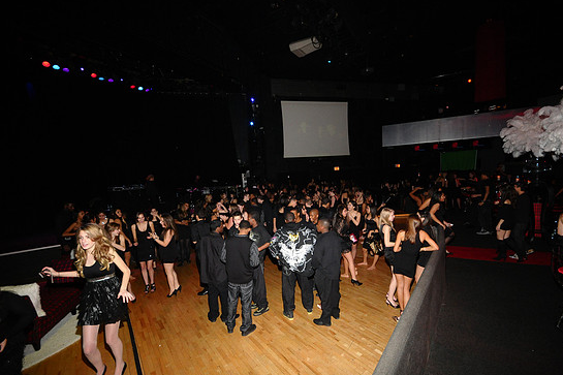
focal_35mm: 18
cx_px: 291
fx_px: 274
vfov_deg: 68.7
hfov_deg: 91.5
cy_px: 193
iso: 1250
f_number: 8
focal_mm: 11
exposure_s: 1/60
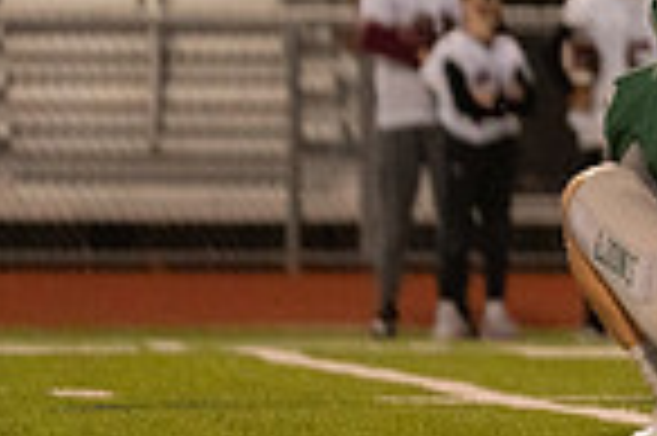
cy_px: -330
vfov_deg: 1.7
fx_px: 14474
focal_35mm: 794
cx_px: 1256
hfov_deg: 2.6
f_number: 2.8
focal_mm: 200
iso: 5000
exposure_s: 1/1250
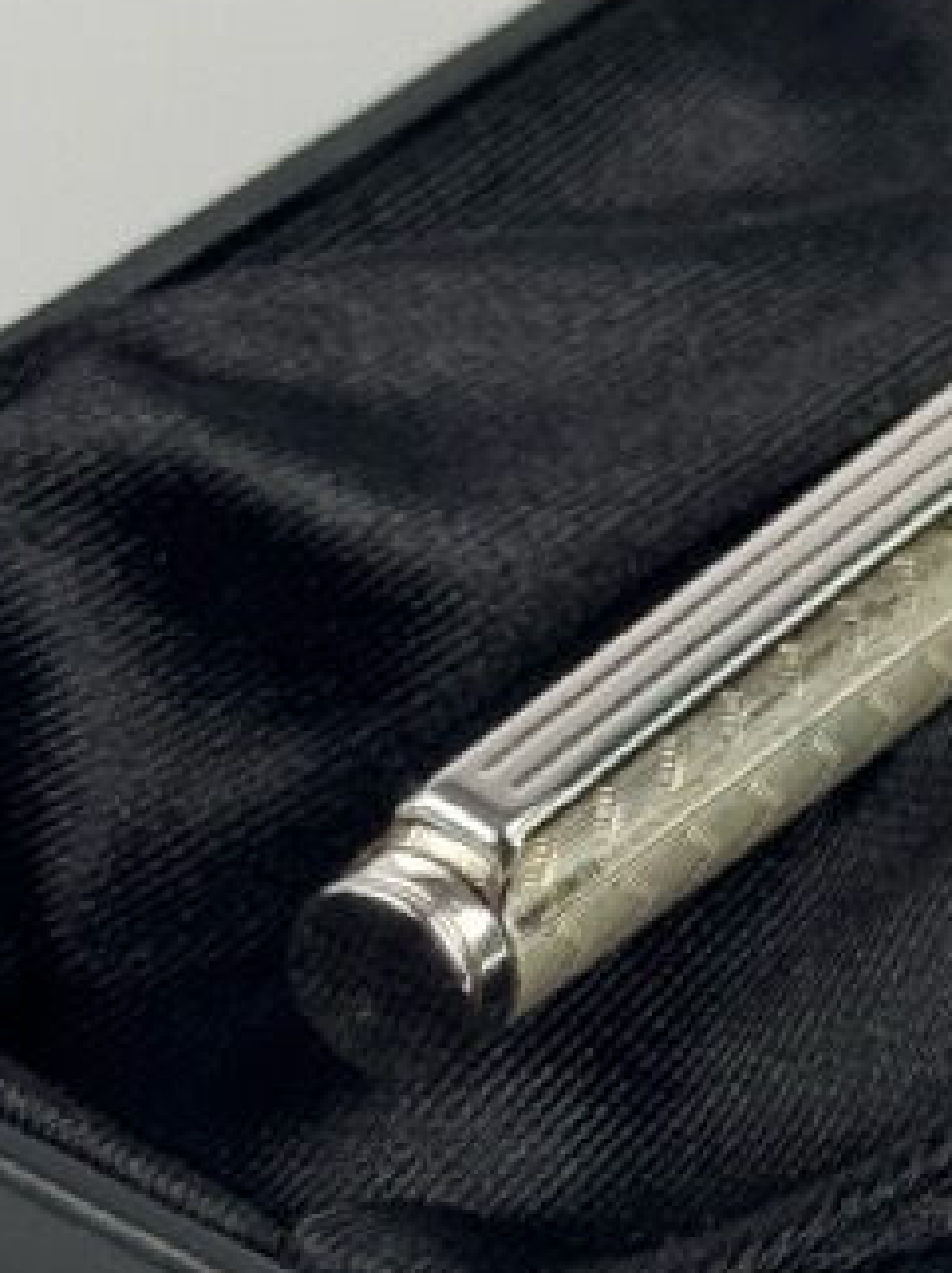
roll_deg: +1.2
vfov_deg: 10.4
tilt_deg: -29.0
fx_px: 7013
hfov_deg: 7.7
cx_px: 968
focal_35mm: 191
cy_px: 731
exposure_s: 1/287
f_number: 1.78
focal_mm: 6.76
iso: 64
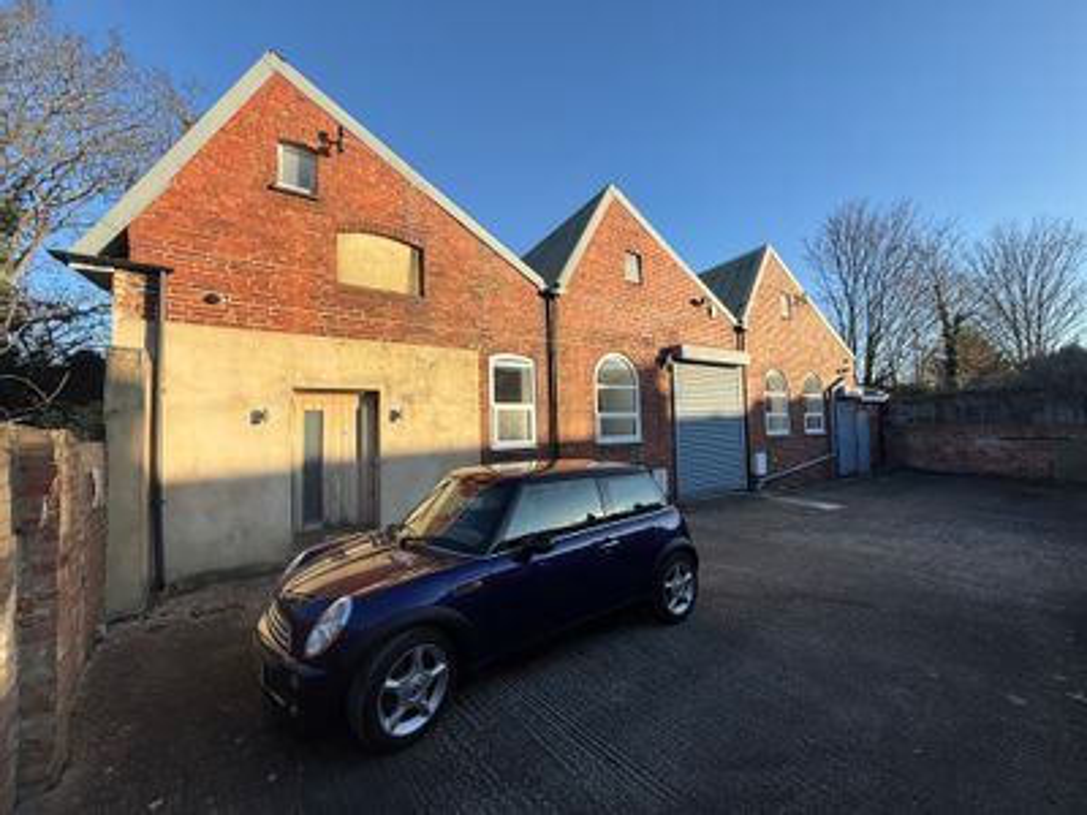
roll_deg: +1.3
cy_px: 408
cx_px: 544
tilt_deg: +2.7
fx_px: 440
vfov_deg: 85.7
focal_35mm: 14
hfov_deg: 102.1
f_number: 2.2
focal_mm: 2.22
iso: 50
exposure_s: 1/970
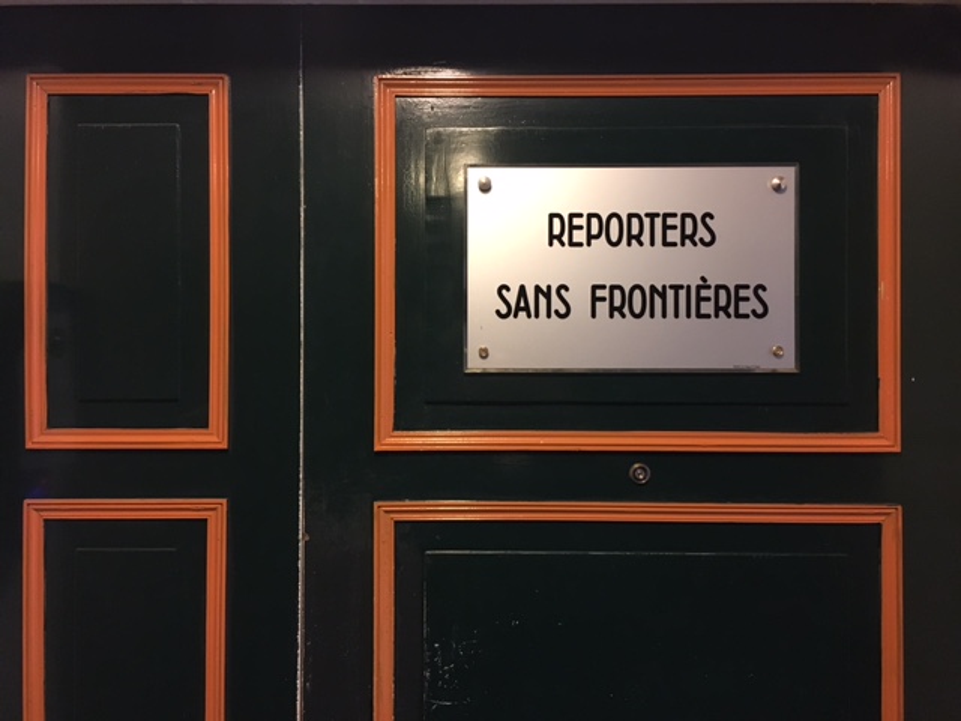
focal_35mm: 29
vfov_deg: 48.2
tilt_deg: +0.9
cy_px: 360
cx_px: 480
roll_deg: -0.7
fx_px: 805
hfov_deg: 61.7
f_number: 2.2
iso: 200
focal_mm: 4.15
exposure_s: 1/17
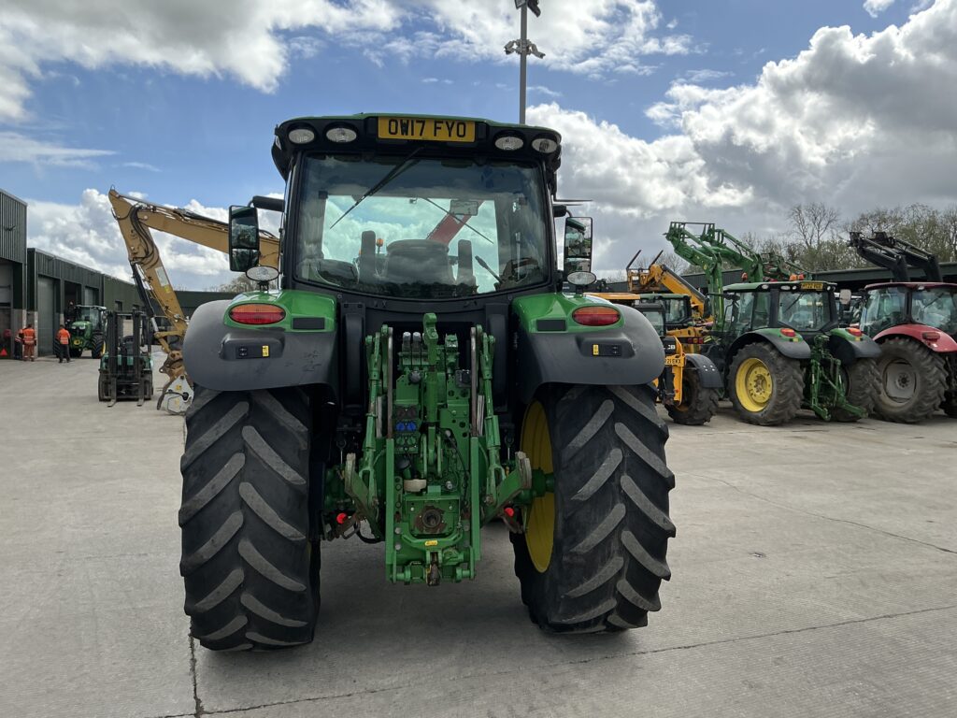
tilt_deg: -1.0
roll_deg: -3.4
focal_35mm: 28
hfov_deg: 63.4
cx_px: 478
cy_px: 359
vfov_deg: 49.7
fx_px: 774
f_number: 1.8
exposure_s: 1/1675
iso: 25
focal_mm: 3
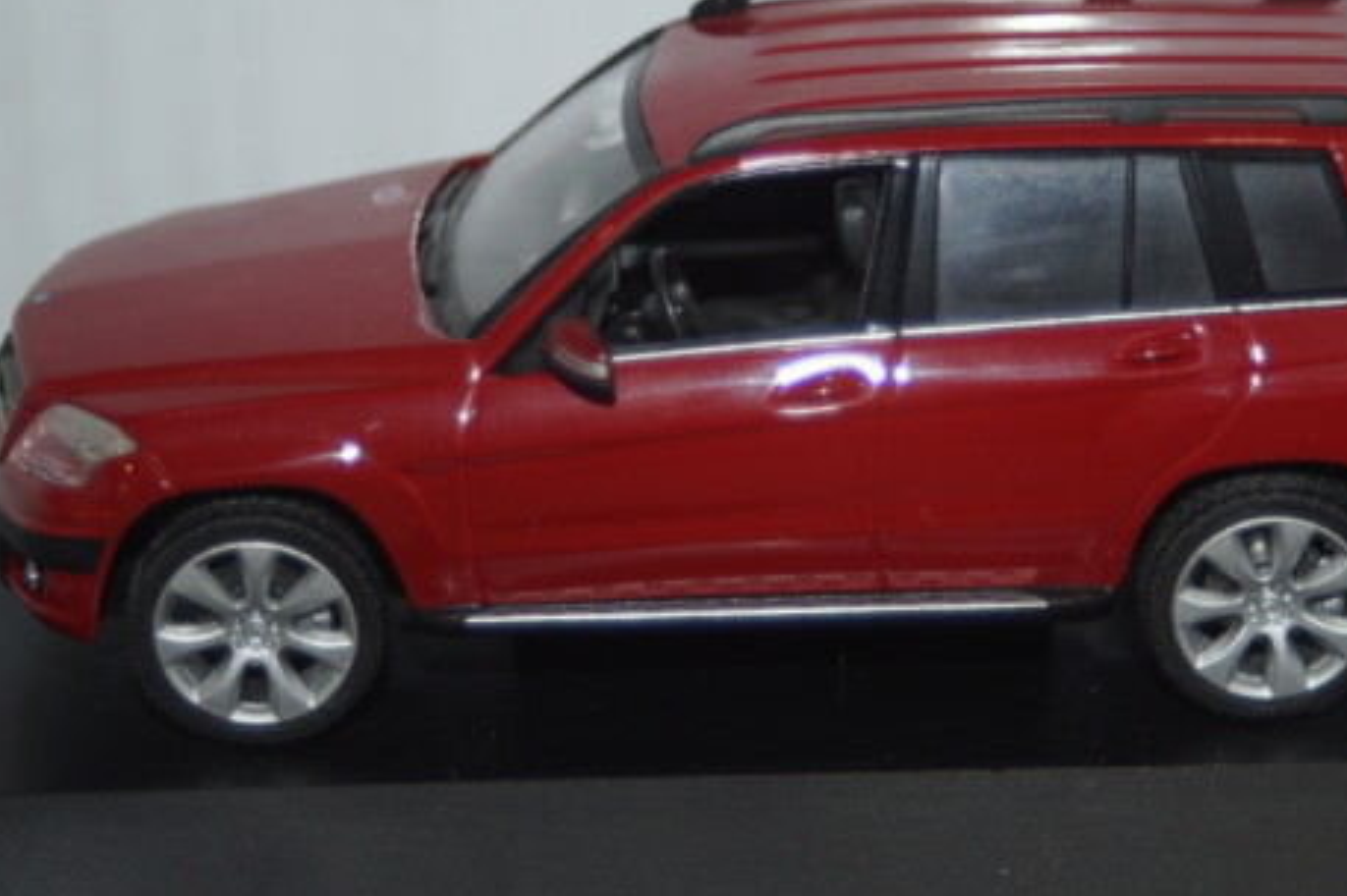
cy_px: 480
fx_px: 5160
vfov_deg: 9.9
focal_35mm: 138
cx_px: 861
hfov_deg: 14.9
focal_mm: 70
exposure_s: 1/60
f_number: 5.6
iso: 200
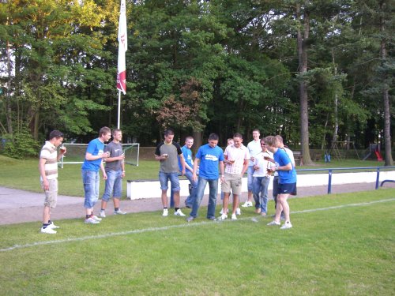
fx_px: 434
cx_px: 198
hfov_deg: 49.0
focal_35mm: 38
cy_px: 148
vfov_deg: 37.7
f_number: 2.7
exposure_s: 1/60
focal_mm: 6.2
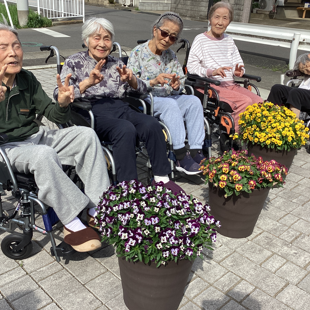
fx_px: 375
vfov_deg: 44.9
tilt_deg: -19.8
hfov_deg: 44.8
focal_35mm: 37
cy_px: 154
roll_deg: -2.6
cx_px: 135
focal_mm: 3.3
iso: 25
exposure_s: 1/1359
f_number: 2.4
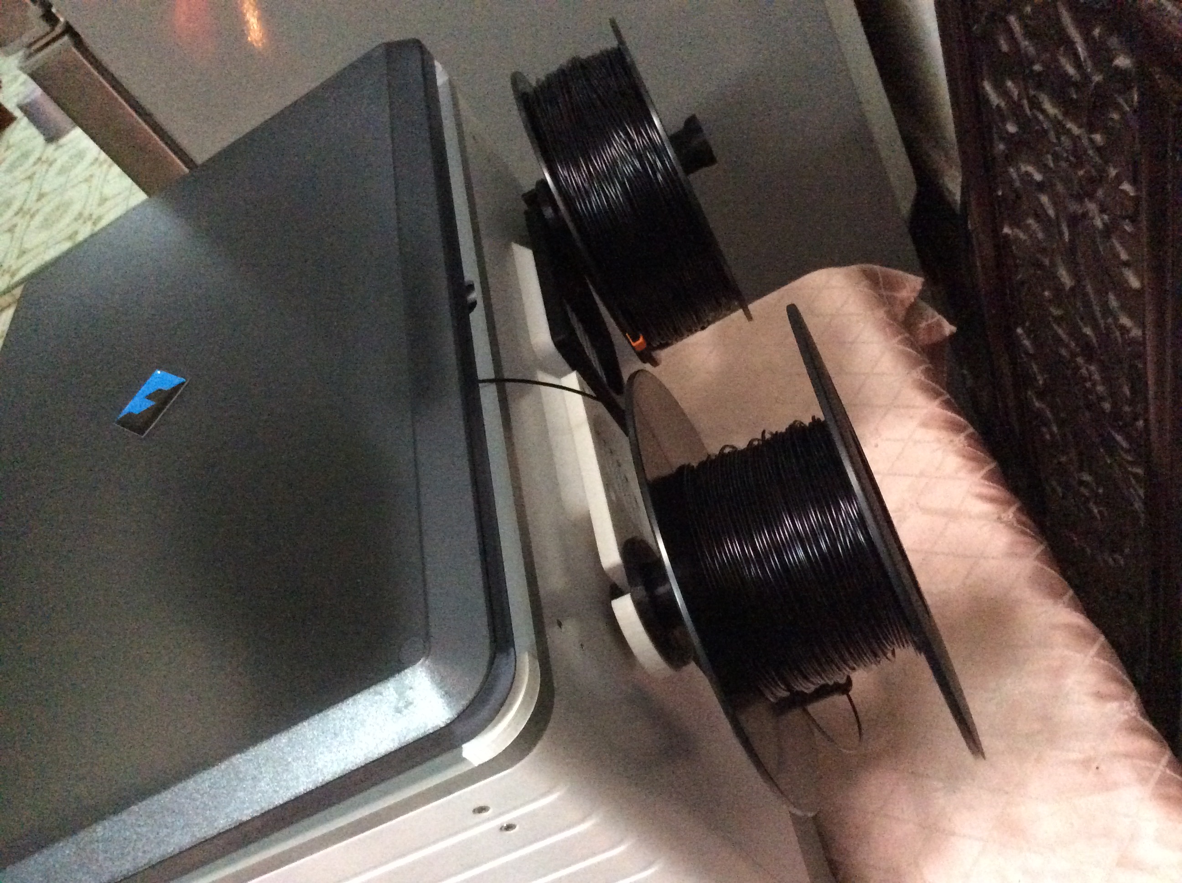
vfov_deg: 44.1
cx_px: 591
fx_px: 1091
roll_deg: +37.5
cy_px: 442
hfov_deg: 56.9
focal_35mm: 32
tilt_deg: -41.1
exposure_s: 1/17
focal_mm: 3.3
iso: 640
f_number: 2.4
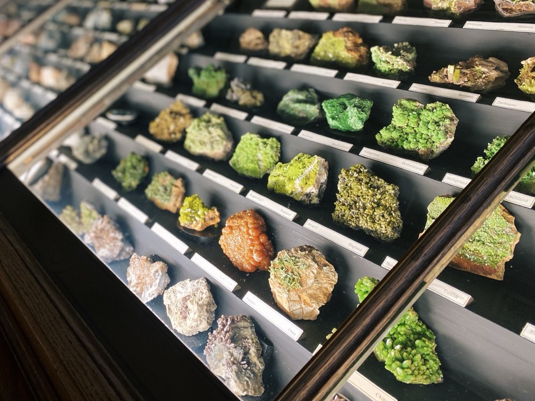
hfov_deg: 47.9
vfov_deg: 37.2
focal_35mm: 38
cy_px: 124
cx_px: 162
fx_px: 587
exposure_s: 1/50
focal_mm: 4.25
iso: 125
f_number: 1.8
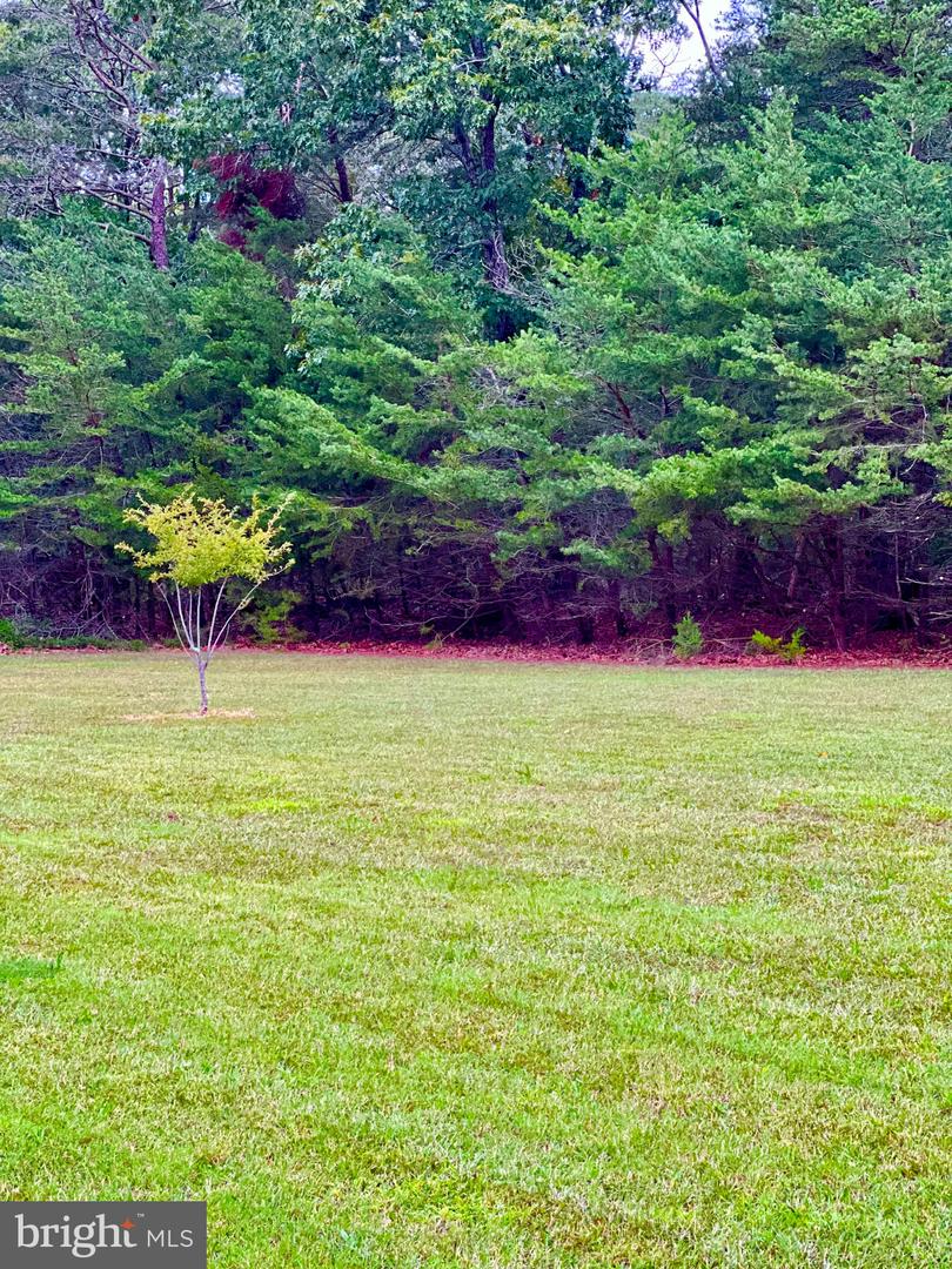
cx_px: 476
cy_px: 634
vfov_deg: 25.3
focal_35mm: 77
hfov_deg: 19.1
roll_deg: -1.1
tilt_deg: -0.5
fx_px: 2824
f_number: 2.8
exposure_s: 1/121
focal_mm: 9
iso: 200
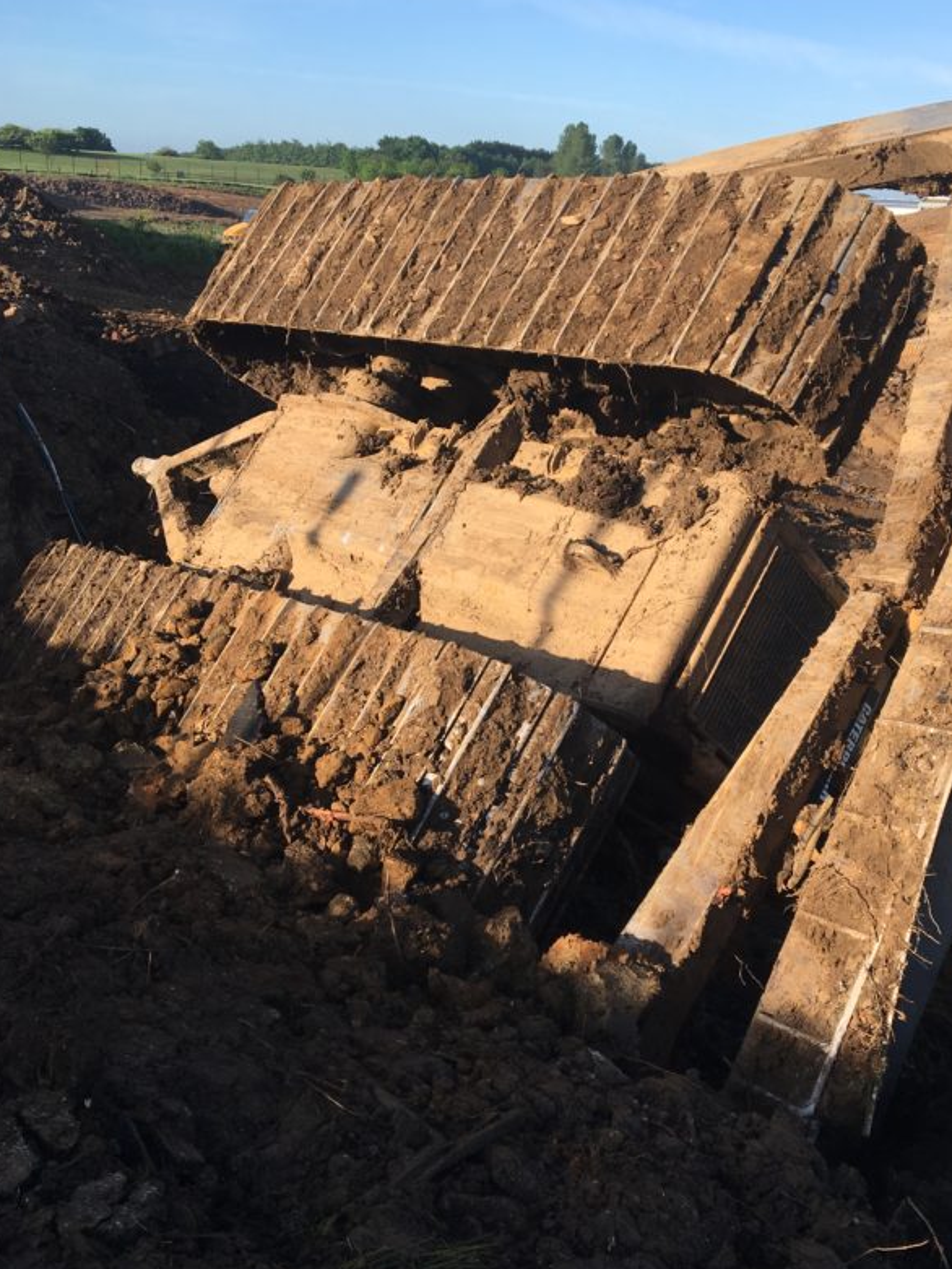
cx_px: 588
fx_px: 1393
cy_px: 637
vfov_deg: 49.0
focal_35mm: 38
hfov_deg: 37.5
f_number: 2.2
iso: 25
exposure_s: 1/962
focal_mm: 4.15
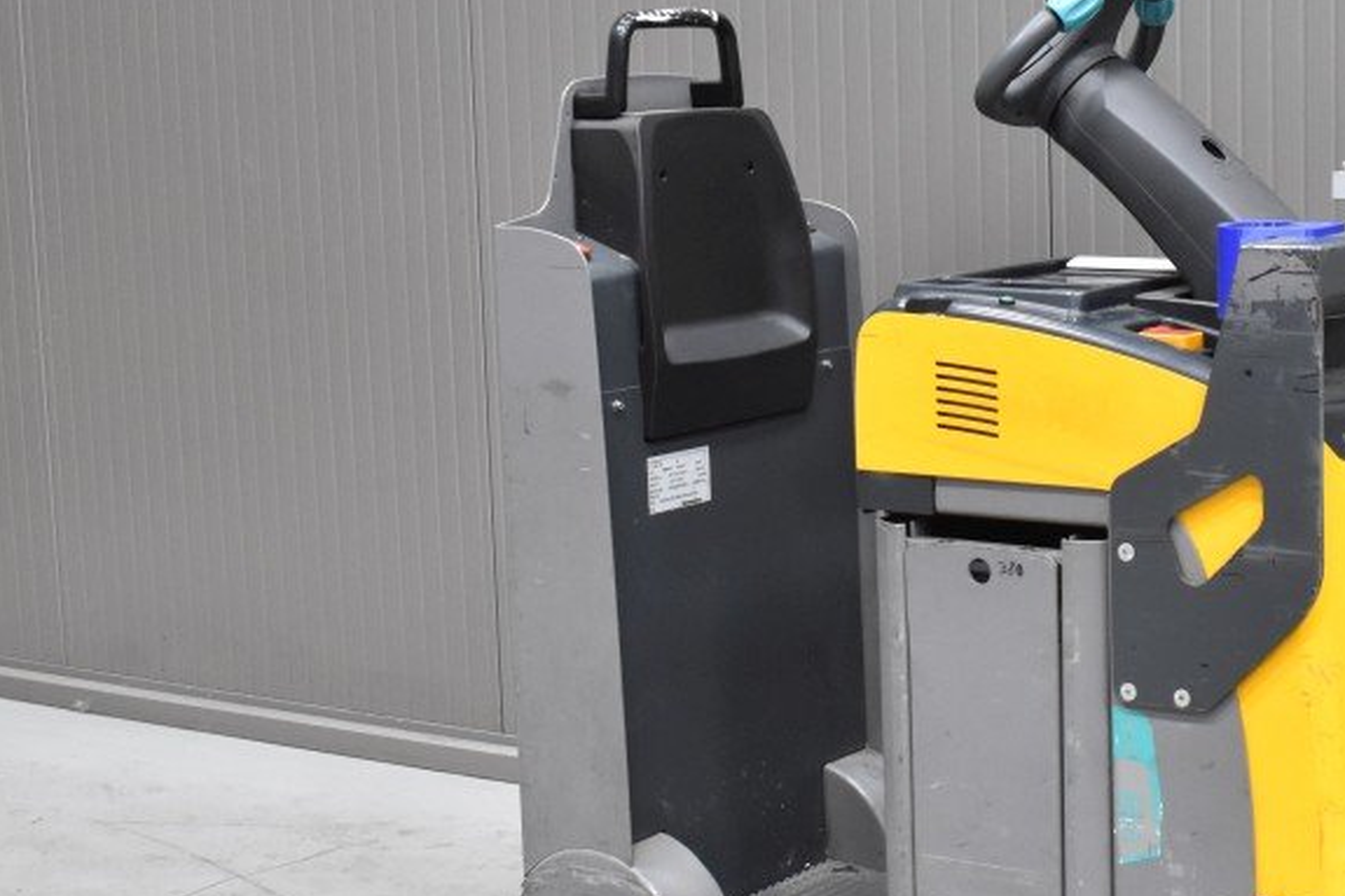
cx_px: 1118
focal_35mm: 72
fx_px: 2691
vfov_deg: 18.9
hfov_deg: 27.4
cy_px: 459
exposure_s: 1/30
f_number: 5
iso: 1600
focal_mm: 23
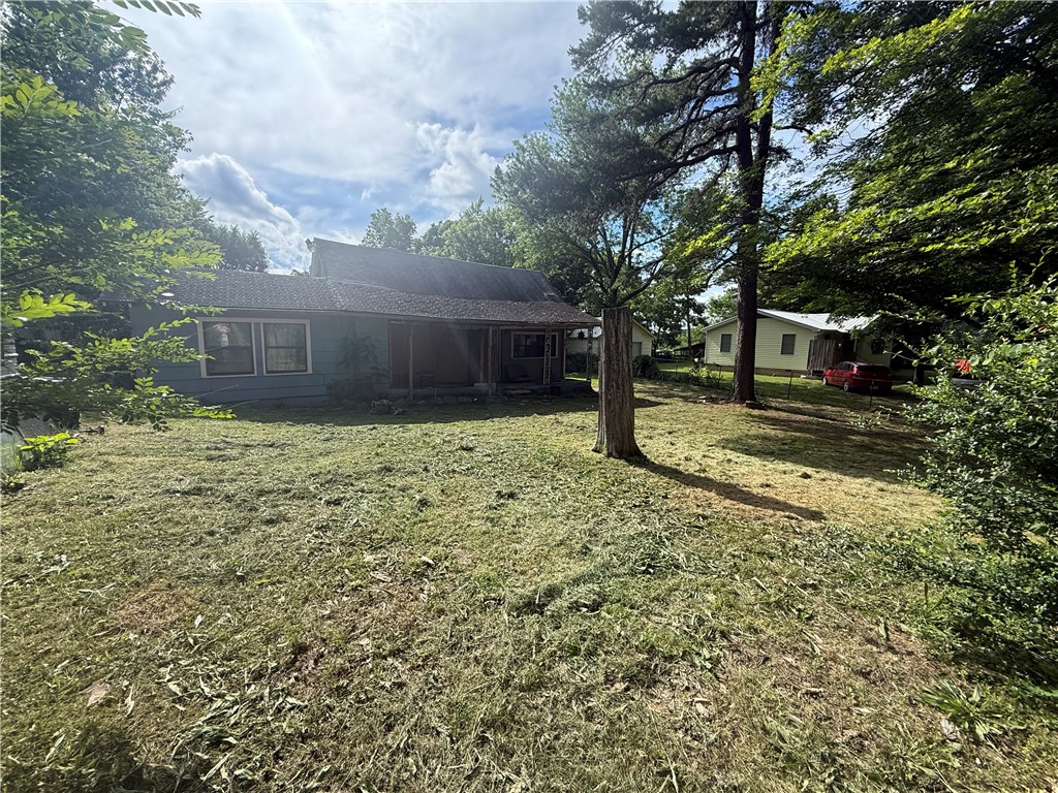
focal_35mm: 14
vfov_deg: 85.7
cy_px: 396
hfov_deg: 102.1
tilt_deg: -5.4
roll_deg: -1.3
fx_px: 428
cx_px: 529
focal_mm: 2.22
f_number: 2.2
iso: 64
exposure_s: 1/1312
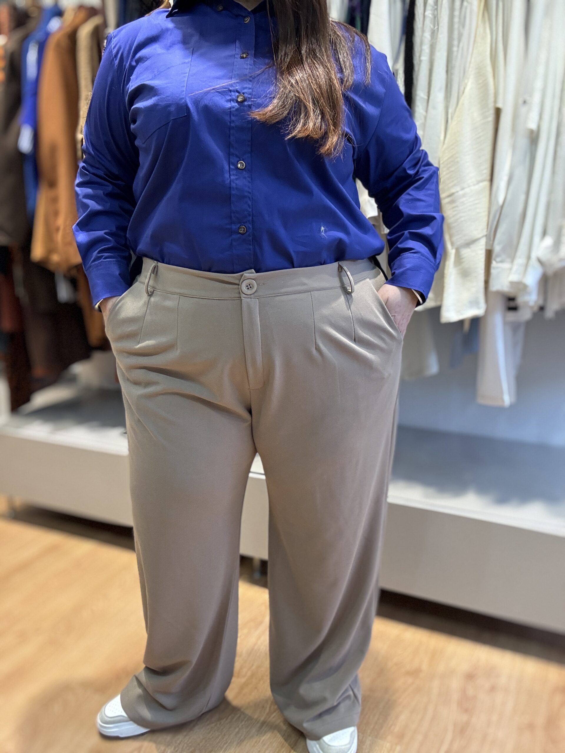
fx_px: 653
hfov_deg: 46.8
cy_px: 376
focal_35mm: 30
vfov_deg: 60.0
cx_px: 282
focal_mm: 2.69
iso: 100
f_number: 1.9
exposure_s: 1/50
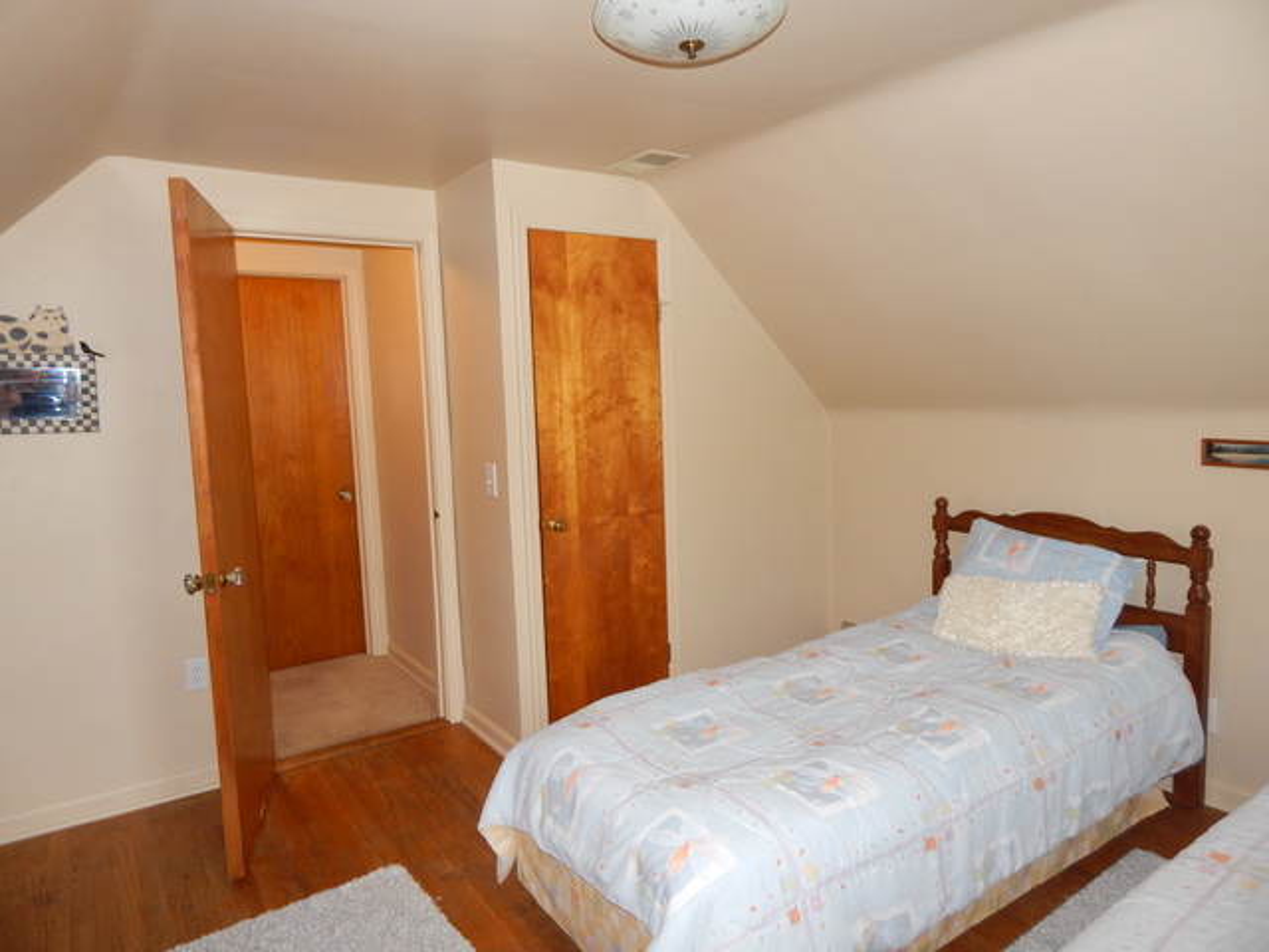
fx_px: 807
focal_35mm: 22
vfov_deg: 61.1
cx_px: 634
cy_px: 476
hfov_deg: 76.4
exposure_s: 1/30
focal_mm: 4
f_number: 3
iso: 200
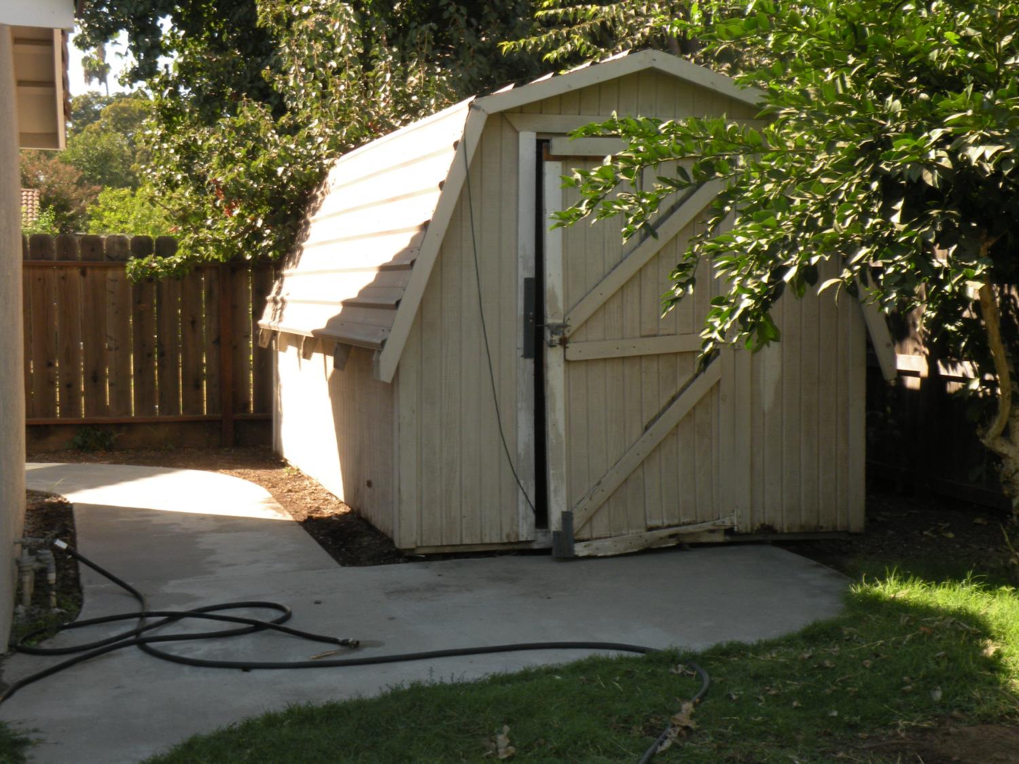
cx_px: 510
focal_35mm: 56
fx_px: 1648
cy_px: 382
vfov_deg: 26.1
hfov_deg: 34.3
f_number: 7.1
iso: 94
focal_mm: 9.8
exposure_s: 1/60
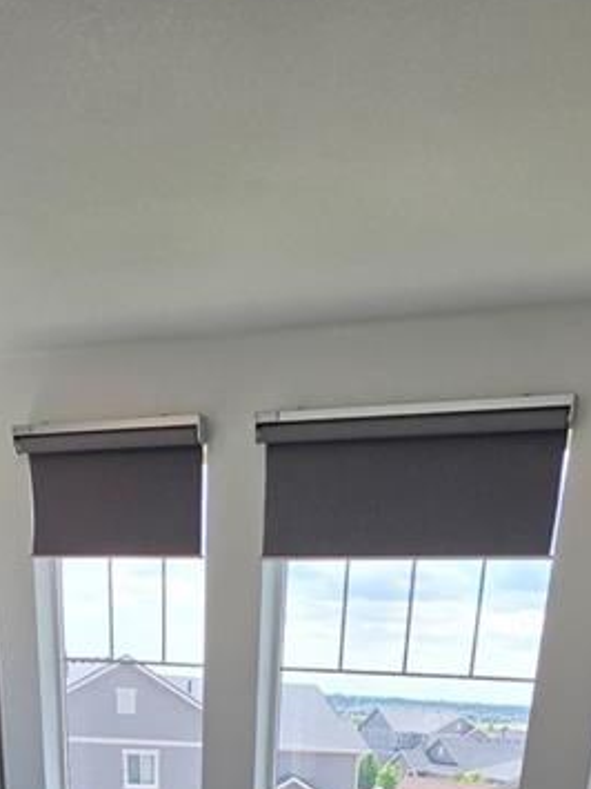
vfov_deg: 25.3
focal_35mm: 44
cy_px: 1300
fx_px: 1002
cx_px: 249
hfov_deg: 32.8
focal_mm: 2.2
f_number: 1.9
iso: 32
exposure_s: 1/356
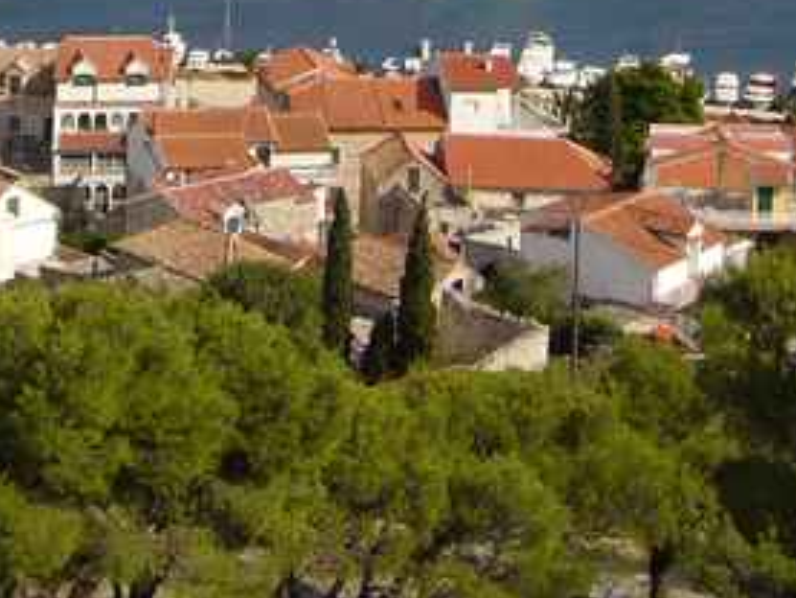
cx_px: 198
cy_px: -239
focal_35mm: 101
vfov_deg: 13.9
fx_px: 2324
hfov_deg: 19.3
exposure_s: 1/500
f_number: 5.6
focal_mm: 5.8
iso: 80
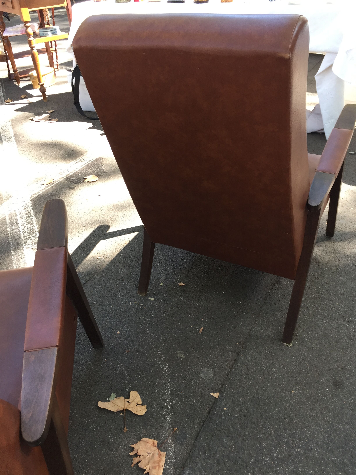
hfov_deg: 48.2
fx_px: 398
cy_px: 238
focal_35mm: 29
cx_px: 178
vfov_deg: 61.7
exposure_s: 1/100
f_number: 2.2
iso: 50
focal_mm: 4.15
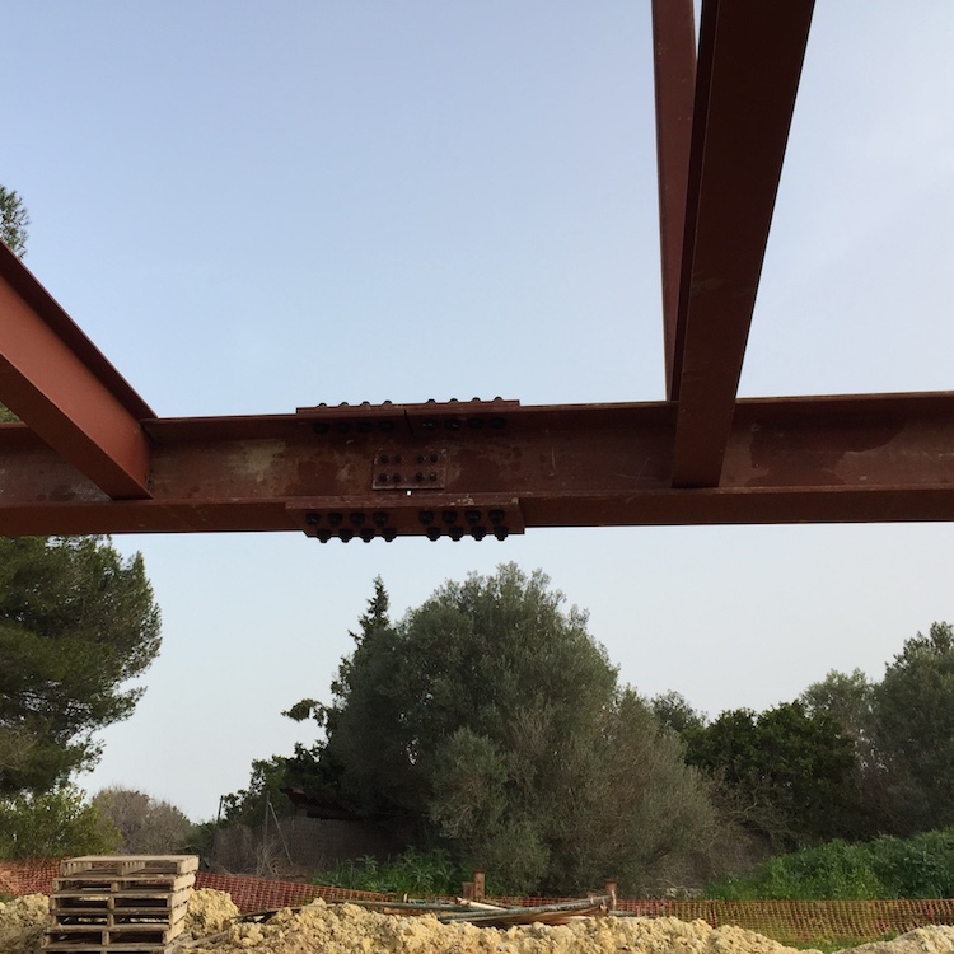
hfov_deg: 47.1
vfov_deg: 47.2
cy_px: 483
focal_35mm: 35
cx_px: 415
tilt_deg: +21.4
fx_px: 1091
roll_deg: -3.6
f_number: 2.2
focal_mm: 4.15
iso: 32
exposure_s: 1/416
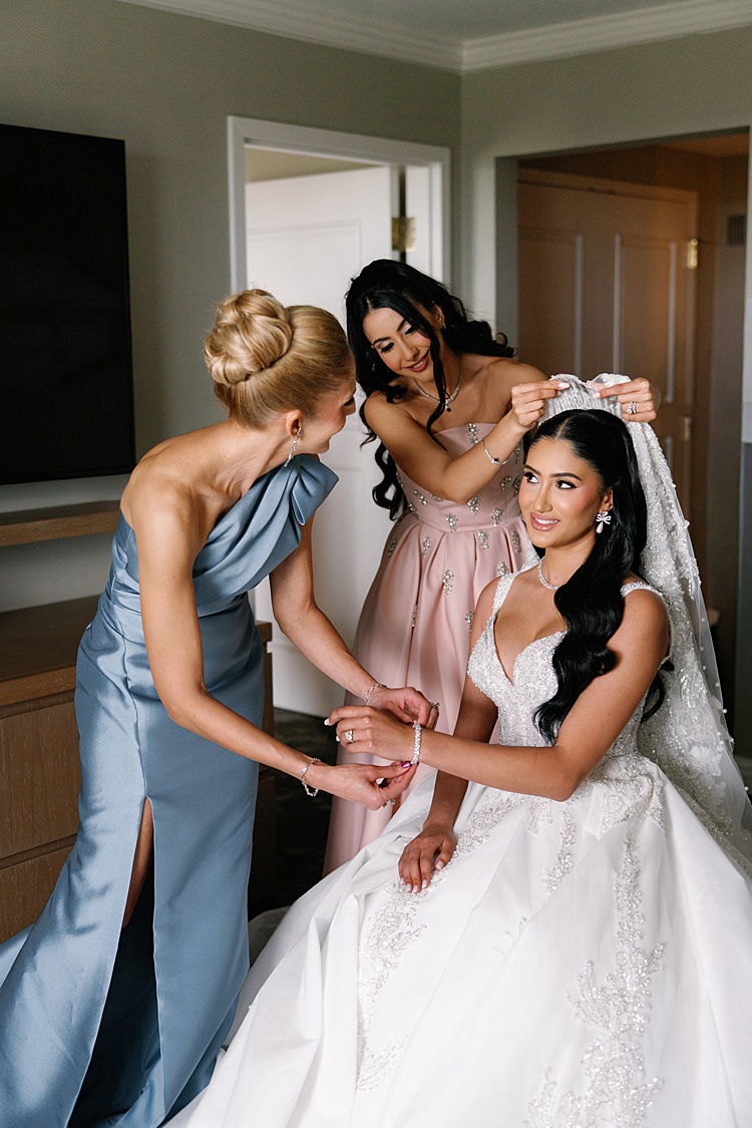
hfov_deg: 31.2
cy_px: 564
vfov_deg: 45.4
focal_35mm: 43
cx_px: 376
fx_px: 1347
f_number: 2.5
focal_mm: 43
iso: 720
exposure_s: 1/320
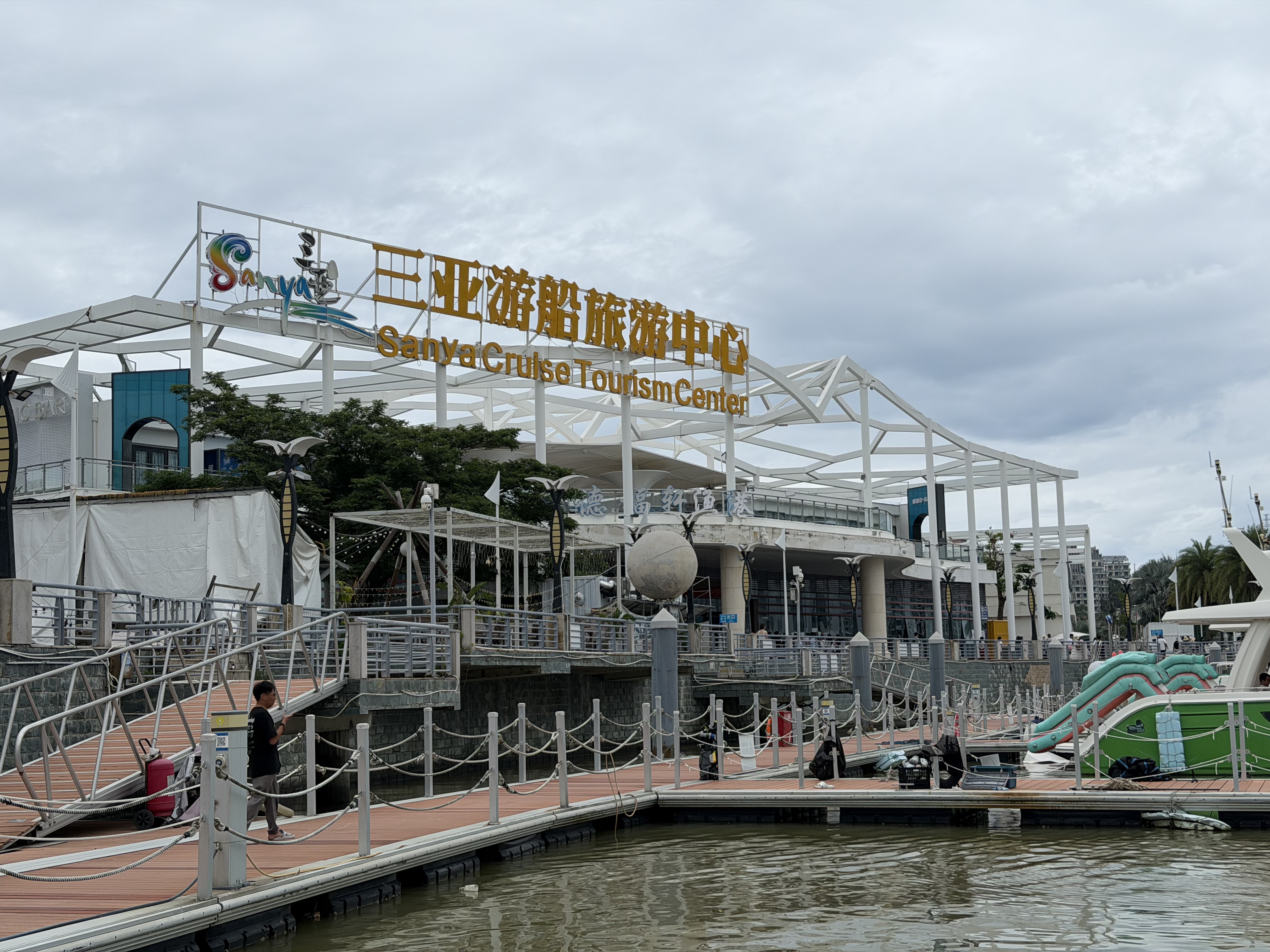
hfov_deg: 39.7
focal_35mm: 48
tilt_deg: +6.1
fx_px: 1761
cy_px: 476
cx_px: 635
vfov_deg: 30.3
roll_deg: +1.5
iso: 64
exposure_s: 1/3891
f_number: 1.78
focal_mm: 6.76
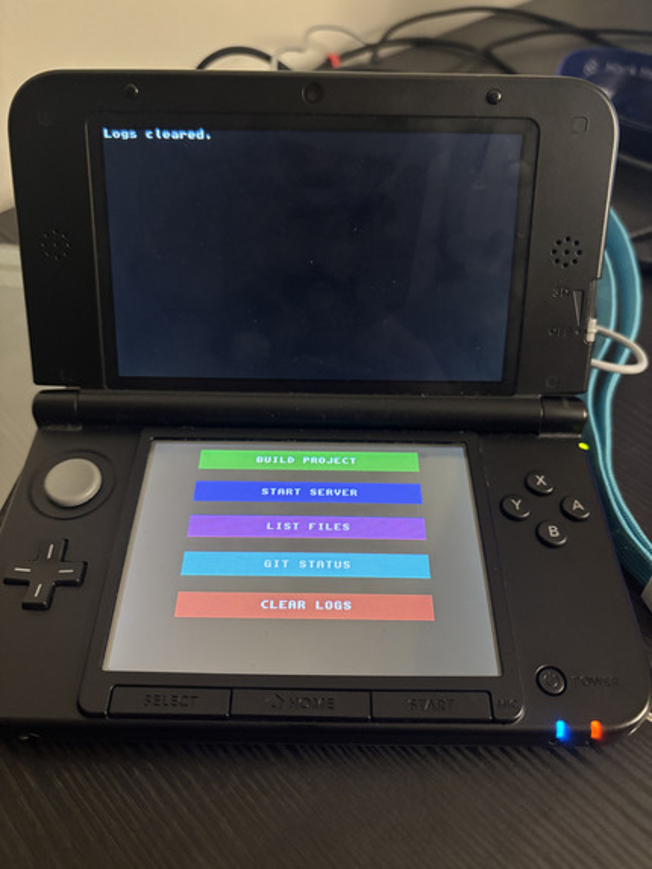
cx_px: 326
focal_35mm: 26
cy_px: 434
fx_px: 653
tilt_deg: -50.2
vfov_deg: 67.3
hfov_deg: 53.1
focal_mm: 5.96
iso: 640
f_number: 1.6
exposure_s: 1/40
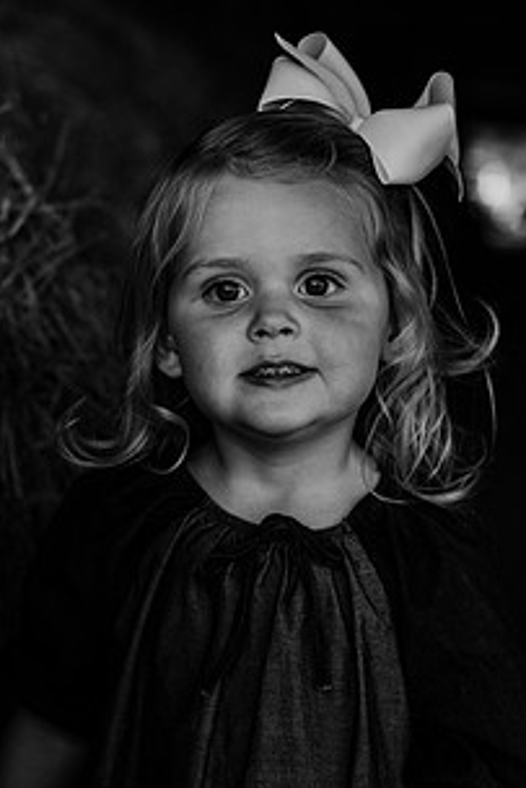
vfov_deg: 27.3
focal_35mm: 74
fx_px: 1620
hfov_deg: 18.4
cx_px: 267
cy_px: 469
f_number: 2.8
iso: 200
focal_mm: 50
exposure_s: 1/800
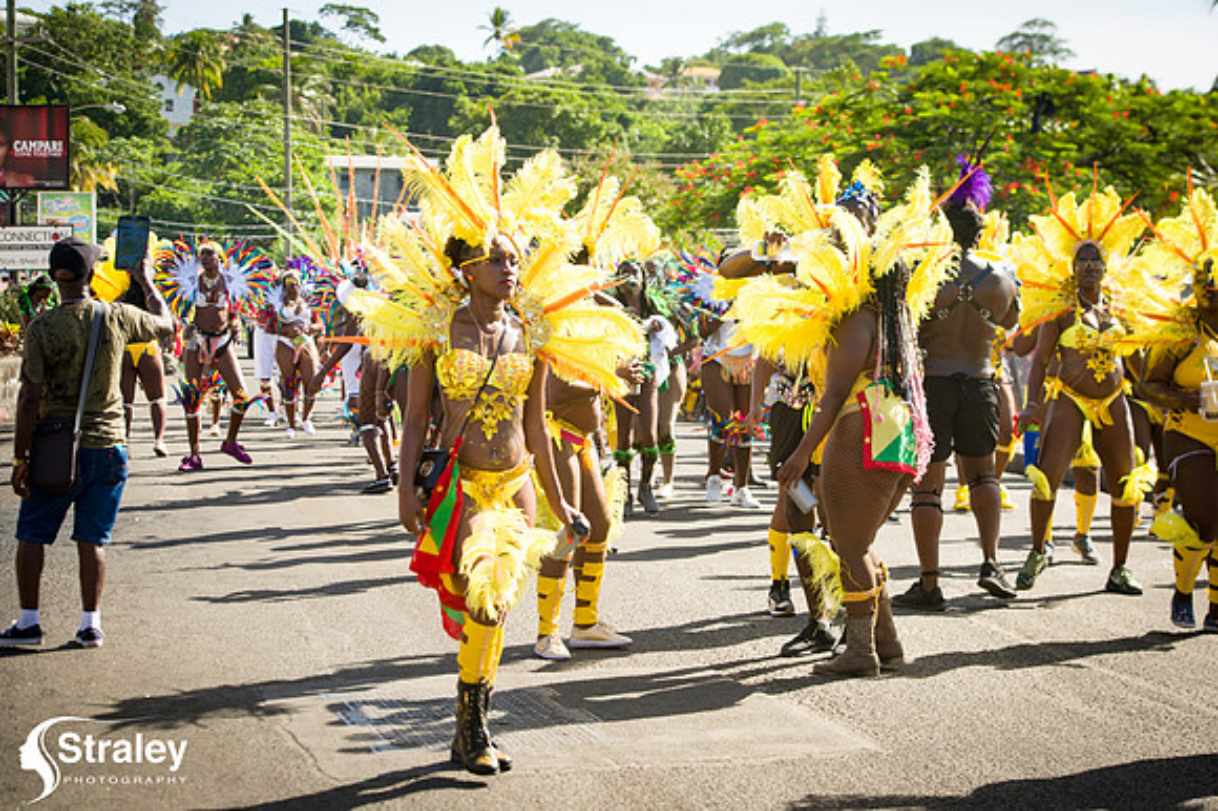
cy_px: 406
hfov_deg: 27.0
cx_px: 609
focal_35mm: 75
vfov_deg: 18.2
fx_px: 2536
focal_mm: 75
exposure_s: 1/200
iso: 100
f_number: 7.1
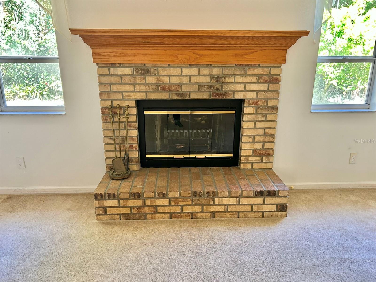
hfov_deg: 67.3
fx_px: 282
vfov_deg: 53.1
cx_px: 188
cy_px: 141
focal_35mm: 26
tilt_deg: -17.1
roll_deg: +1.2
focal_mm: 5.7
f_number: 1.5
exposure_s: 1/60
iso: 200
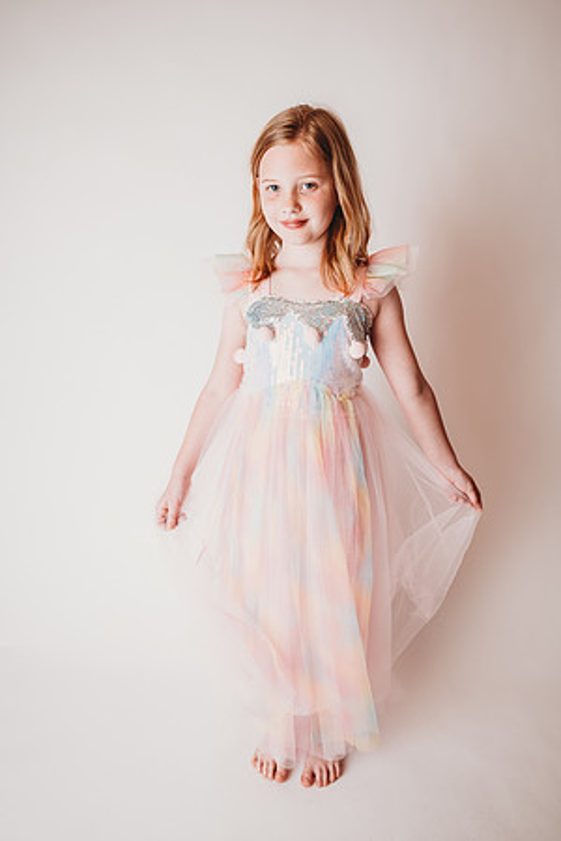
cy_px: 420
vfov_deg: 73.7
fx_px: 561
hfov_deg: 53.1
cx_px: 280
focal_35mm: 24
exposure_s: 1/160
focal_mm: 24
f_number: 2.5
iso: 100
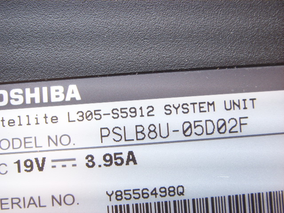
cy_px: 106
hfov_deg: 47.9
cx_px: 142
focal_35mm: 39
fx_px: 320
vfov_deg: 36.8
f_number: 3.5
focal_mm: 6.6
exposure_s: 1/30
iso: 63
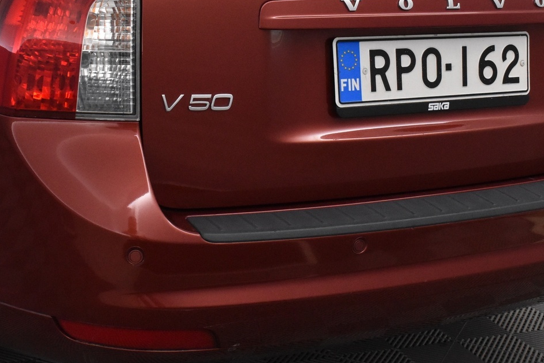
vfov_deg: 18.1
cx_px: 236
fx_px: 1132
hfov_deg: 27.0
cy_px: 105
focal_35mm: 75
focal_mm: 29
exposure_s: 1/160
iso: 3200
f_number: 6.3
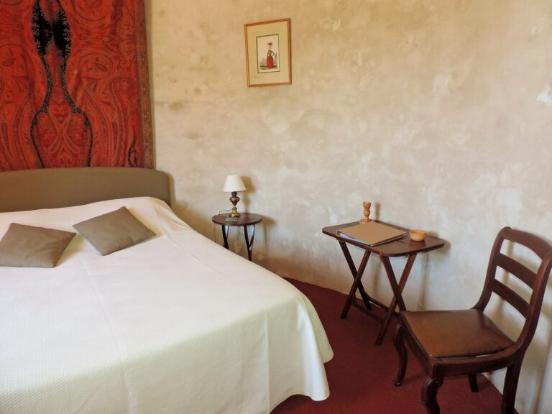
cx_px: 276
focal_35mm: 24
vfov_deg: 56.8
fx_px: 383
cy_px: 207
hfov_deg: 71.6
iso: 180
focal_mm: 4.3
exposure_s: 1/40
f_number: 3
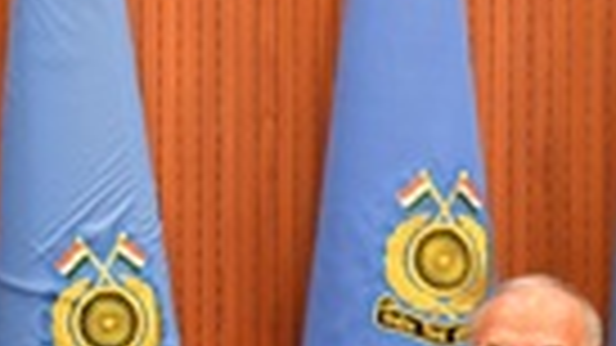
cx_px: -414
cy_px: 467
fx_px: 7137
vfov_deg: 2.8
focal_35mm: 437
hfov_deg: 4.9
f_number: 5.6
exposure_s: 1/60
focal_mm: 95
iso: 2500
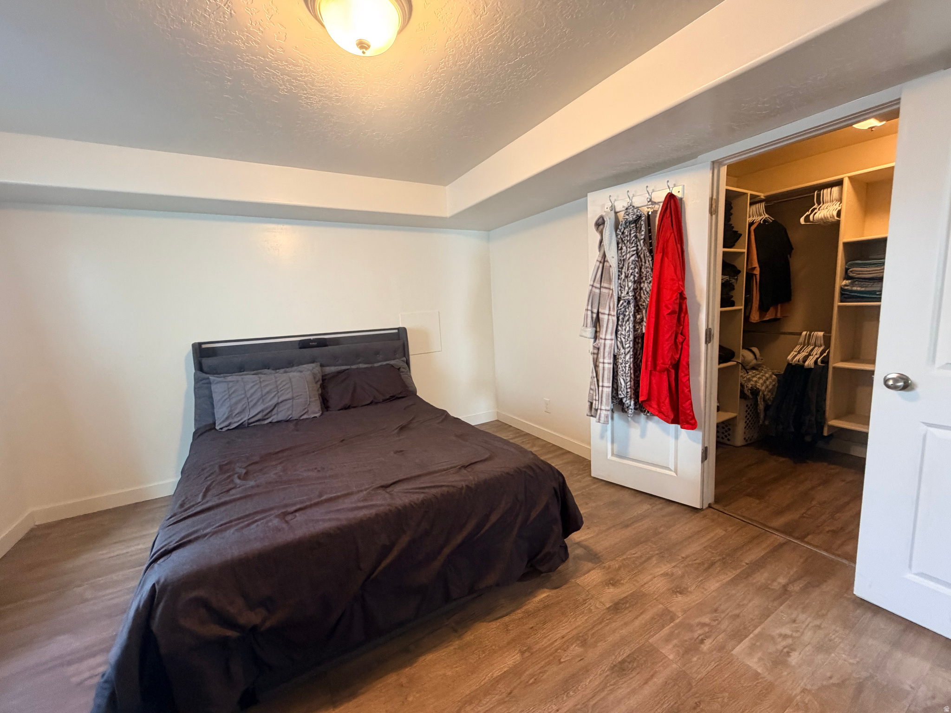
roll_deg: +2.6
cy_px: 356
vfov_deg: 85.7
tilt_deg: -6.8
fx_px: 385
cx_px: 476
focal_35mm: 14
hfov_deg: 102.1
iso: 400
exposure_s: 1/60
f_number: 2.2
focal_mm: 2.22
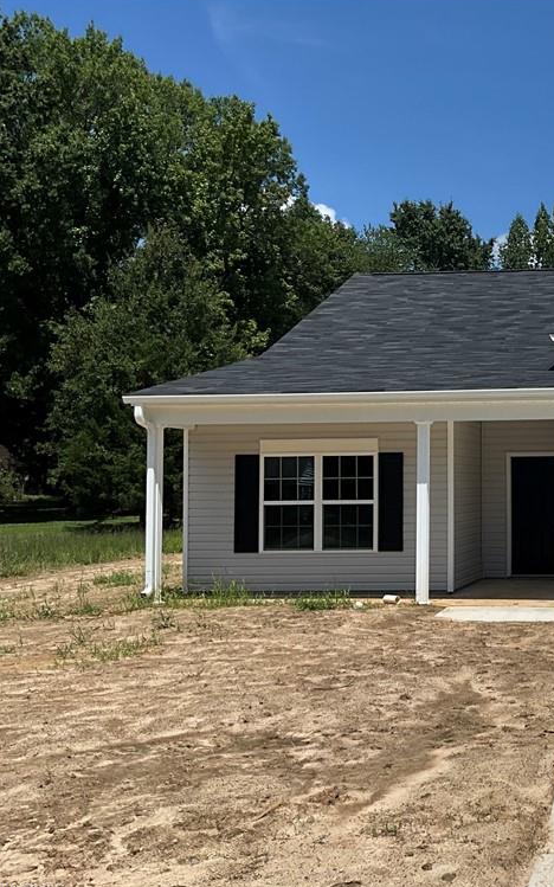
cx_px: 586
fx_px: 1015
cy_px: 446
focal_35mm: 42
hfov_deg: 28.2
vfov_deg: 47.2
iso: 25
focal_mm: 3
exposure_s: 1/4405
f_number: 1.8
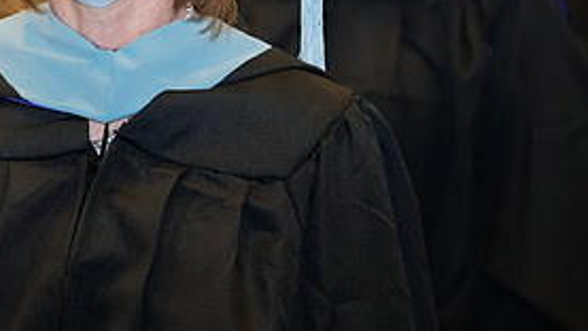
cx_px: 55
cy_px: -22
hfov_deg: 8.0
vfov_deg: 4.5
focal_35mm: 268
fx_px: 4180
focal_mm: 122
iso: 1600
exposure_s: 1/200
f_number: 4
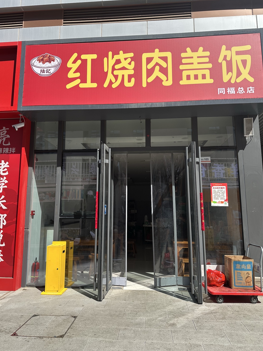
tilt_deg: +9.5
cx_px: 128
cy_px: 170
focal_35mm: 25
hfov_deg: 54.9
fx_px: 253
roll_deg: +1.1
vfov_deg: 69.4
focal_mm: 6.86
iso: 80
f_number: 1.78
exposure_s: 1/3356
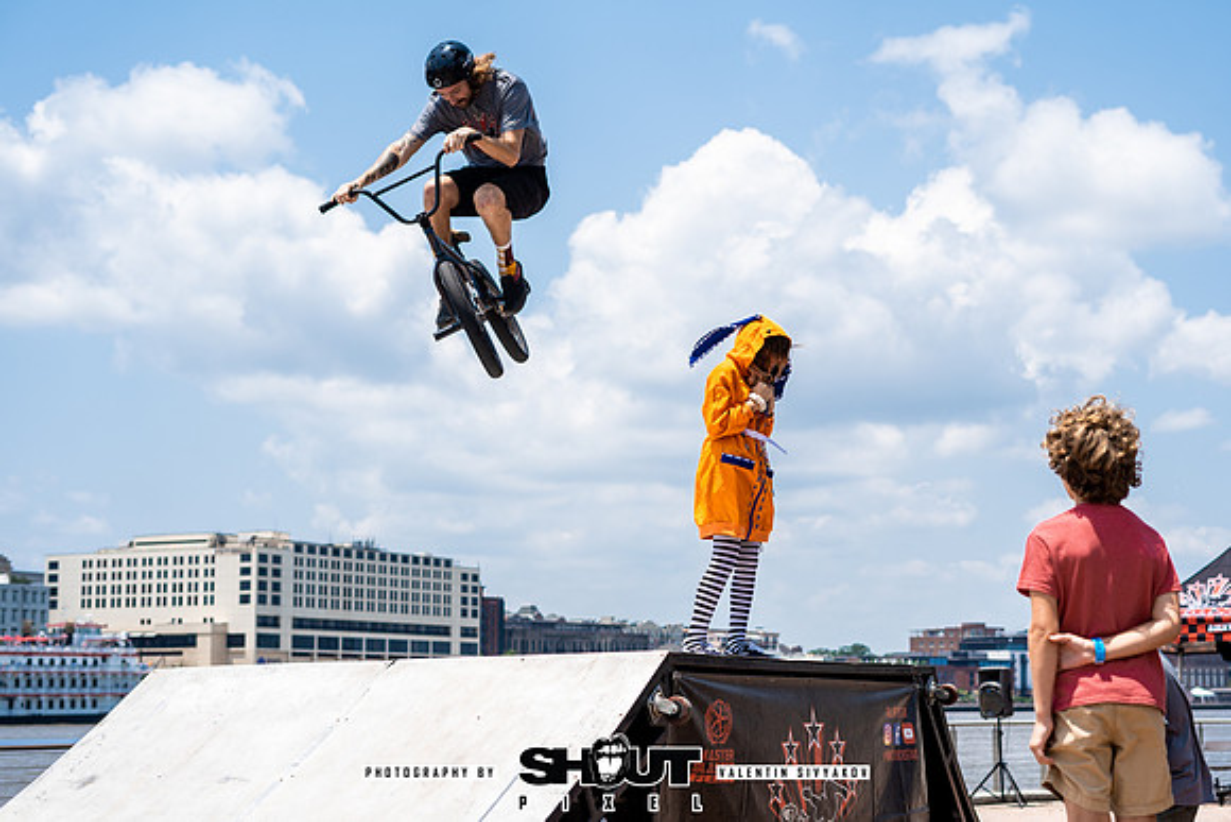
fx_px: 2004
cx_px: 711
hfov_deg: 34.1
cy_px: 470
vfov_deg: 23.1
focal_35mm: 59
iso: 125
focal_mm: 50
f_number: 3.5
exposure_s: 1/1600
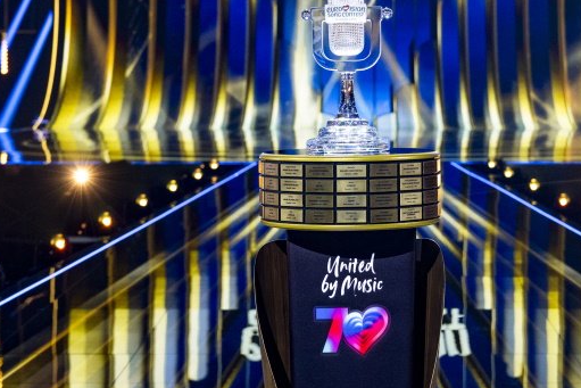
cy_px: 16
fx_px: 1630
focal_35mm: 101
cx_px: 358
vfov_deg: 13.4
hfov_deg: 20.2
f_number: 4
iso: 1250
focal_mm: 43
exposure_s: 1/400
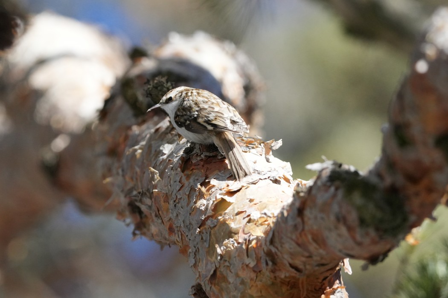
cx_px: 224
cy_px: 149
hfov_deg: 3.4
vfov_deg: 2.3
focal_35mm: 610
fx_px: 7597
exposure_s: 1/2500
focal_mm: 407
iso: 3200
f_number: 7.1
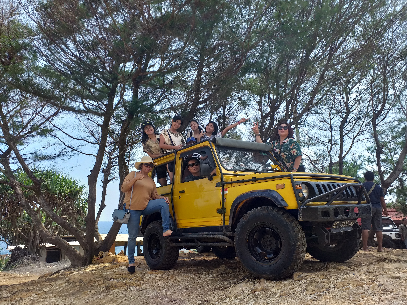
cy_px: 152
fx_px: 306
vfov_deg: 53.1
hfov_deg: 67.3
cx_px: 204
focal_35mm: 26
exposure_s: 1/1196
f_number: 1.9
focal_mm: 3.6
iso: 40
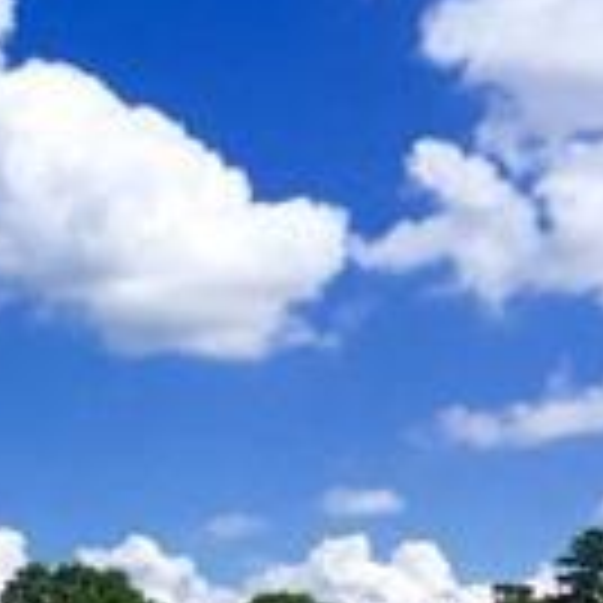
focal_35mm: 131
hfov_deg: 12.7
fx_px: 2582
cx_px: -288
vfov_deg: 12.6
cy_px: 922
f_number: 2.4
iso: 25
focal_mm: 3.3
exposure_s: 1/1481
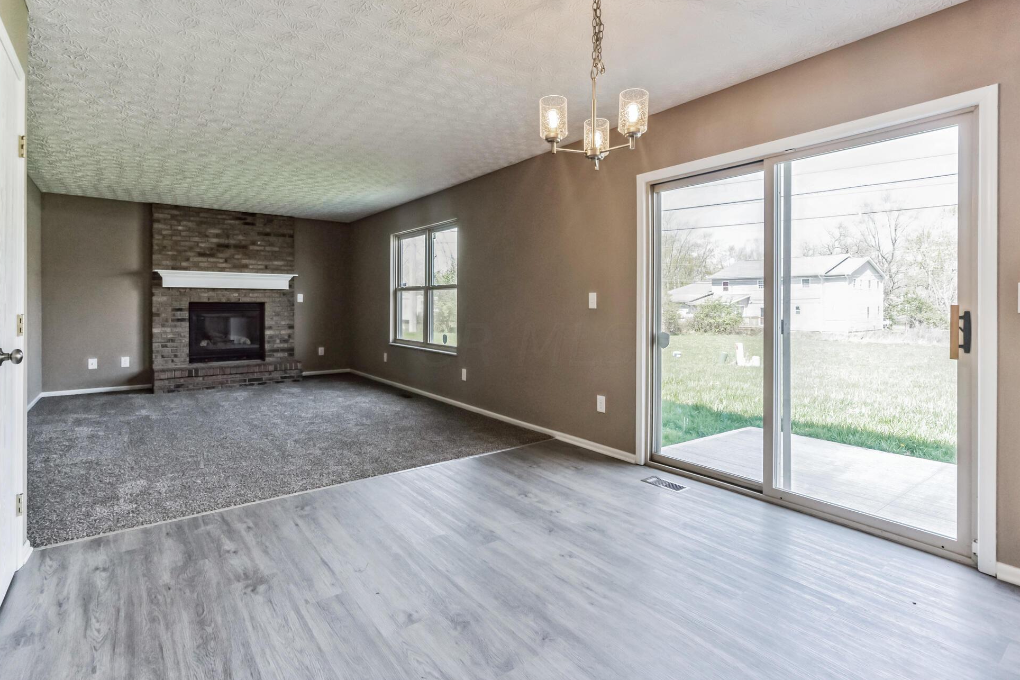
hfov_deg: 93.3
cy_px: 345
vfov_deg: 70.4
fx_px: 482
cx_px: 526
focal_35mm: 17
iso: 400
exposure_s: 1/80
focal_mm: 16
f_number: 8
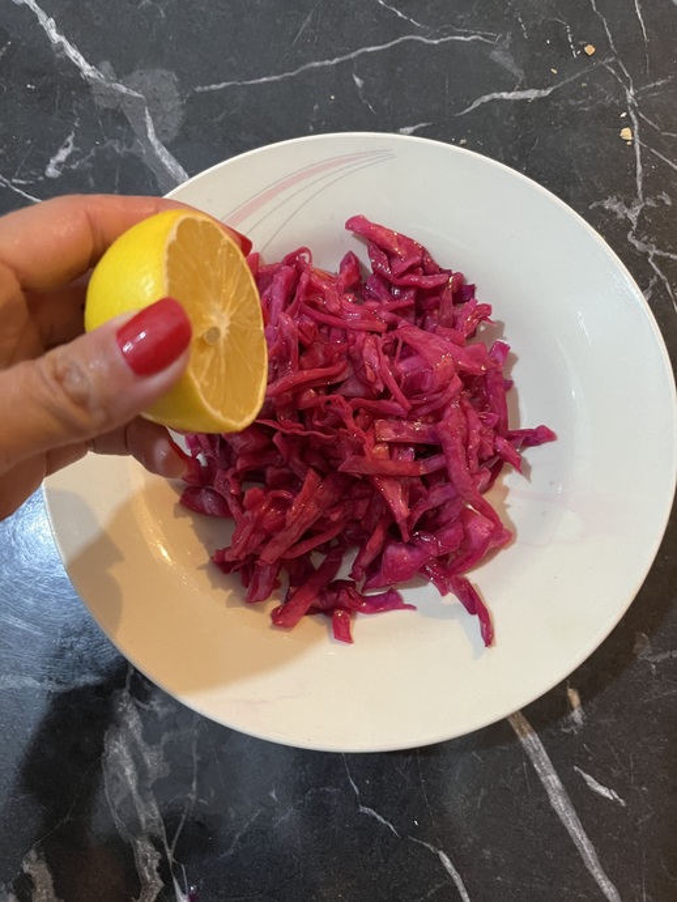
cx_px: 338
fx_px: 678
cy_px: 451
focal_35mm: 26
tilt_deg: -75.9
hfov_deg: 53.1
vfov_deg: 67.3
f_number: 1.6
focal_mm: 5.1
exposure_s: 1/33
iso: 400
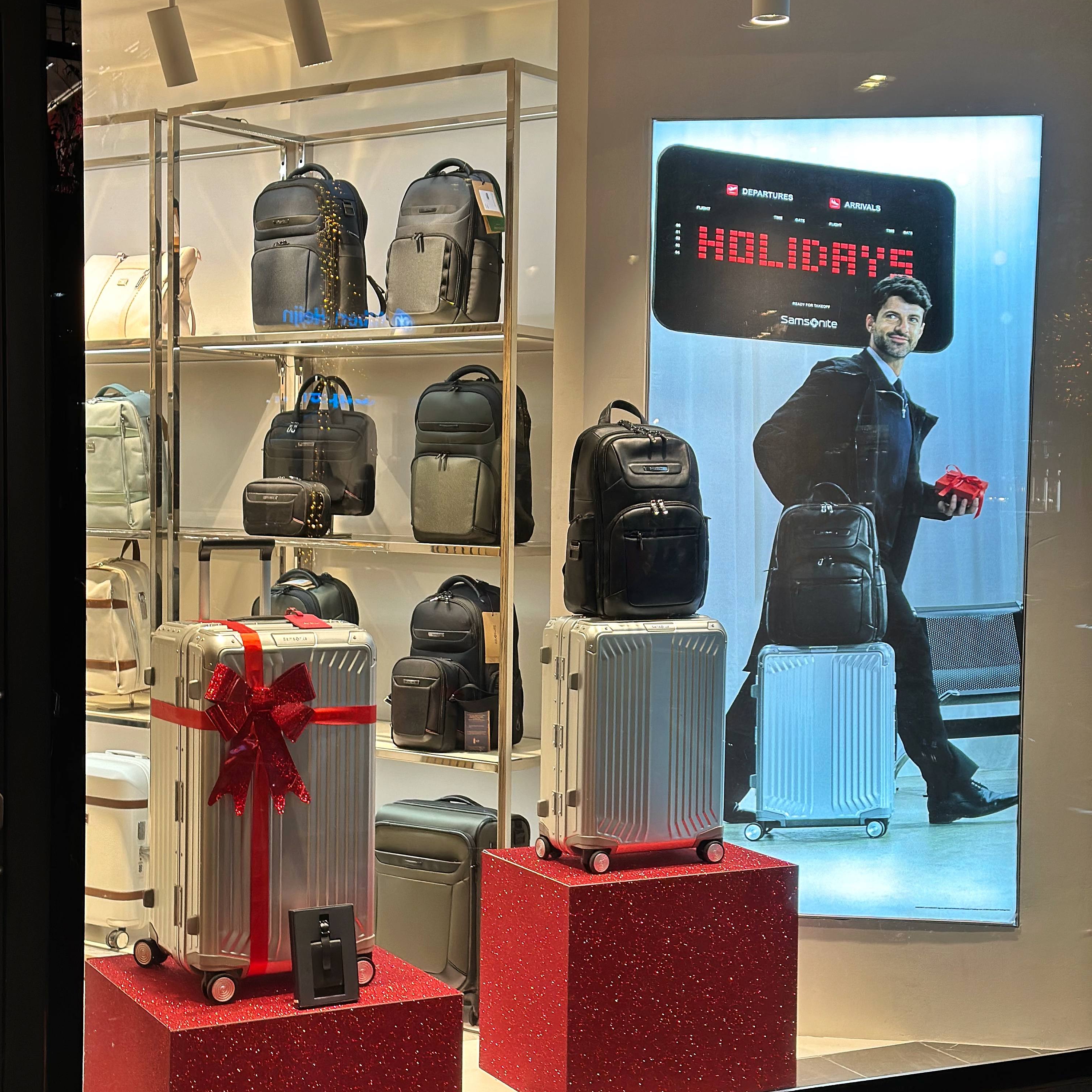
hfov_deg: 30.0
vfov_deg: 30.0
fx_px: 2034
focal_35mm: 57
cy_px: 597
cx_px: 543
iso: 64
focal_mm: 6.86
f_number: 1.78
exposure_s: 1/54
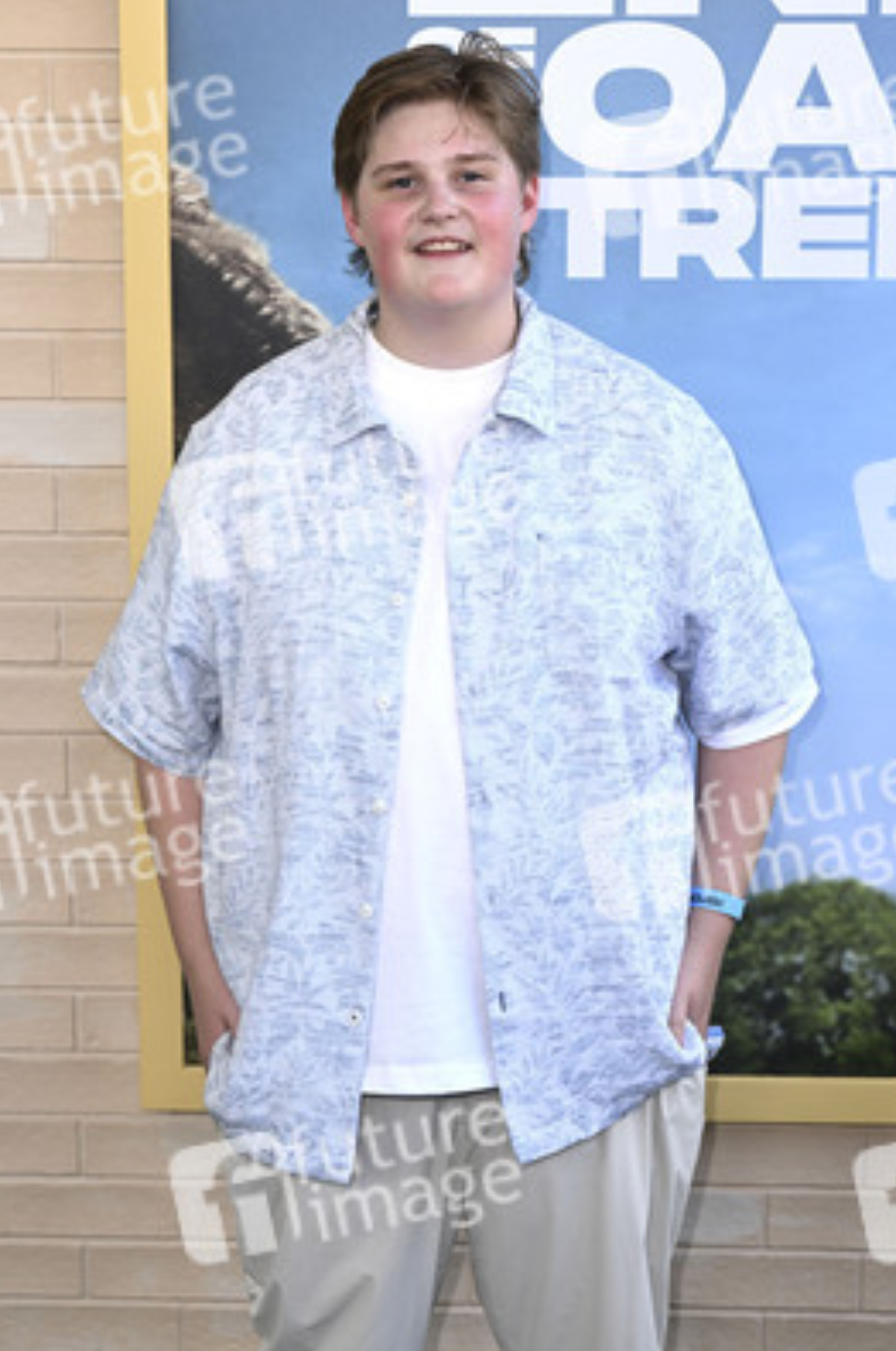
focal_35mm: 74
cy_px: 670
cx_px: 445
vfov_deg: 27.4
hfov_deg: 18.4
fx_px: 2772
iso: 640
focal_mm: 73
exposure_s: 1/250
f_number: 6.3
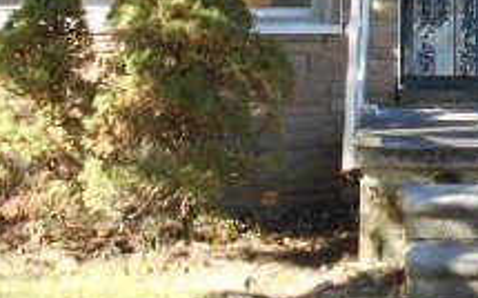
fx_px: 1067
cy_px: -133
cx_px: 420
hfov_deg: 24.6
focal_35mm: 82
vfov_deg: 14.9
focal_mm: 4.6
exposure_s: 1/100
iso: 80
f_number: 3.2
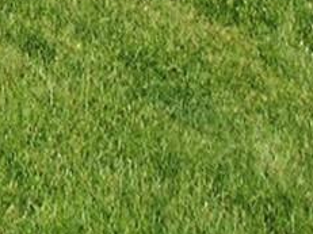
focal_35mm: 90
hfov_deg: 10.0
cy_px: -572
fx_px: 813
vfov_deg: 9.6
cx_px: -741
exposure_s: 1/2800
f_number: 2.2
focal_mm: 2.2
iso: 50
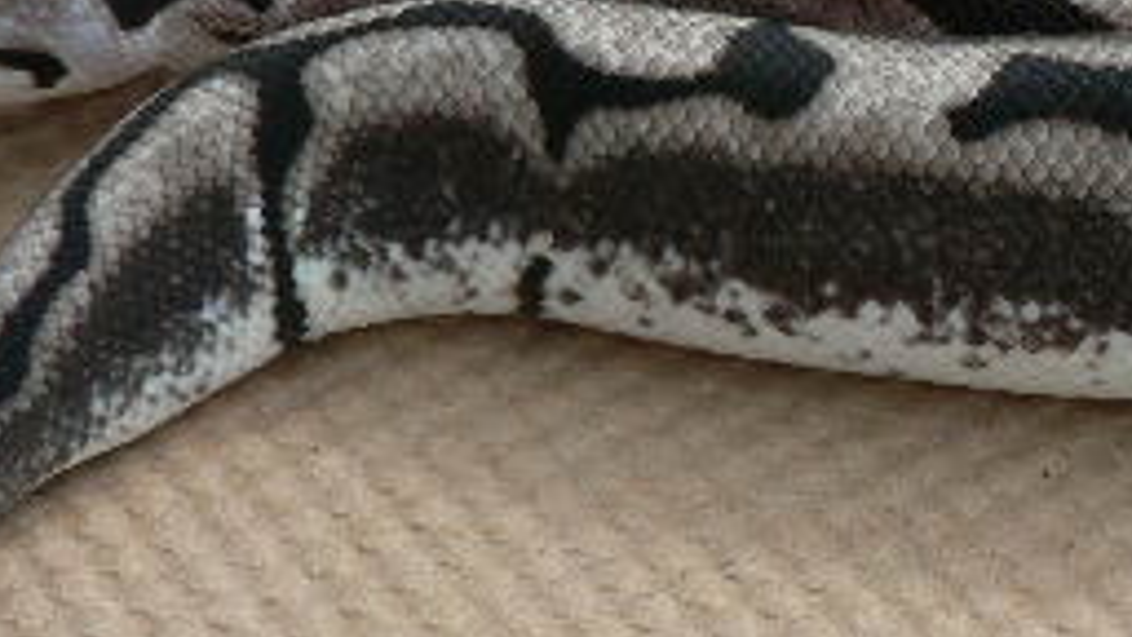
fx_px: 2942
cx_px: 792
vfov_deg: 12.2
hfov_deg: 21.7
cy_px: 18
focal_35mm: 98
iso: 80
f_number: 4.5
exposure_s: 1/400
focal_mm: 6
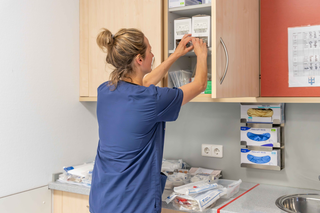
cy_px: 106
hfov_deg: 56.6
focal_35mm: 33
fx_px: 297
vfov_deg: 39.5
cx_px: 160
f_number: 5
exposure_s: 1/40
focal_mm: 33.4
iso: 1600
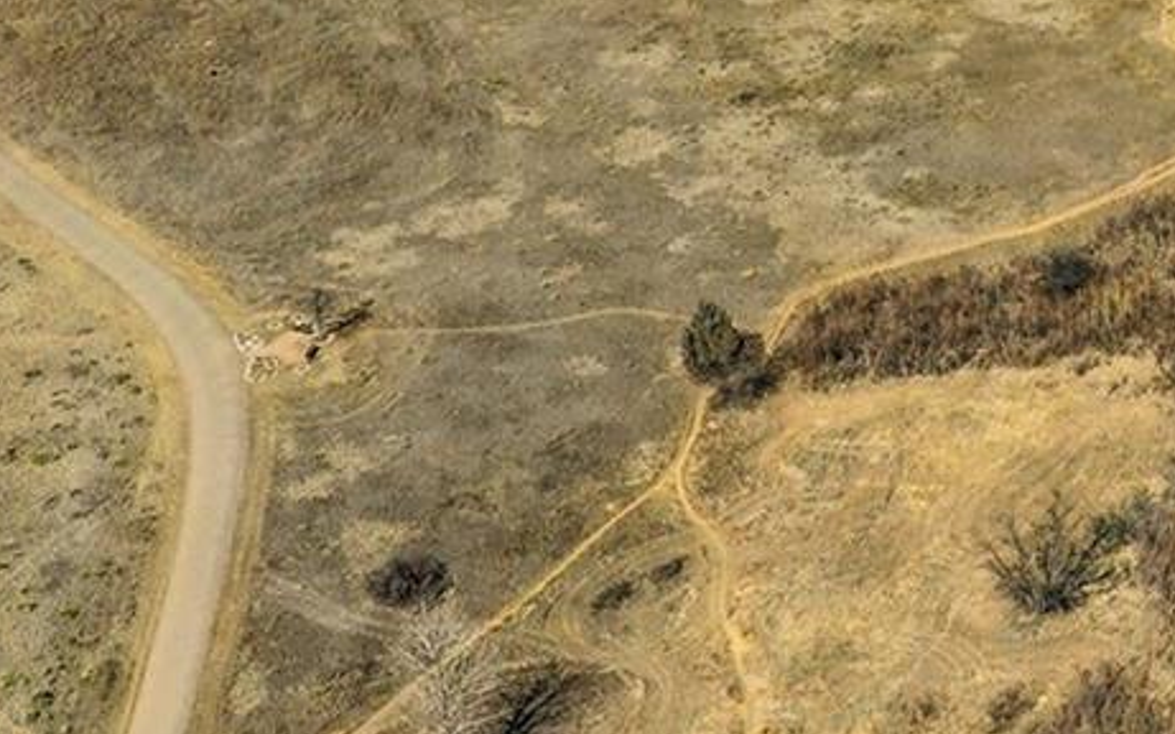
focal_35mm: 99
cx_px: 1440
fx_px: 3170
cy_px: -456
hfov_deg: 19.7
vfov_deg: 12.4
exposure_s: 1/800
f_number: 7.1
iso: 100
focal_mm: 10.26
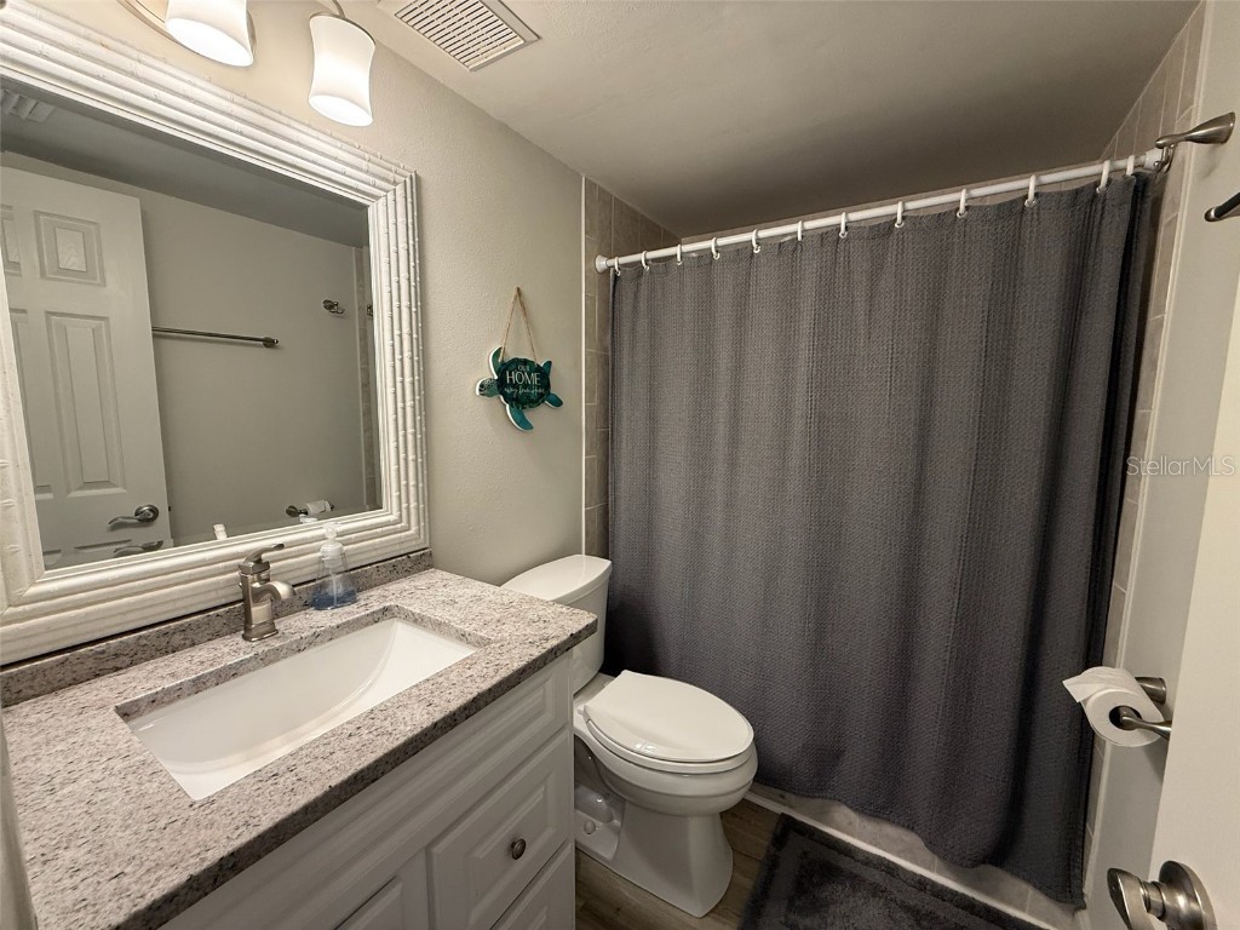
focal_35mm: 14
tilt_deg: -7.1
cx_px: 620
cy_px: 465
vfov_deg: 85.7
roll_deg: -1.2
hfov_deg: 102.1
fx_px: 502
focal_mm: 2.22
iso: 250
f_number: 2.2
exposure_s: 1/120
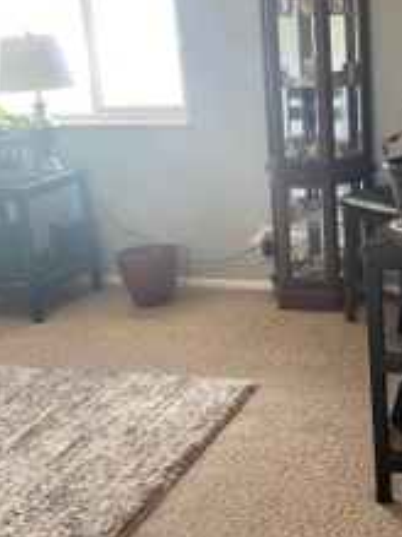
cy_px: 248
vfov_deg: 33.8
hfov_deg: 24.6
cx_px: 392
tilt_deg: -11.2
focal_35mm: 57
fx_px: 883
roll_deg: +2.5
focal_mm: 4.25
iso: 80
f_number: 1.8
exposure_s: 1/60
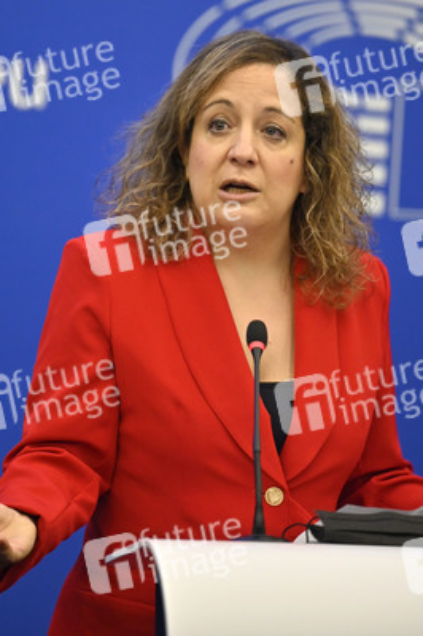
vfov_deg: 10.3
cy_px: 318
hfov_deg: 6.9
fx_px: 3531
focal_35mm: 200
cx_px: 212
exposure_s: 1/500
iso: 1600
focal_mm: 200
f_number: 2.8
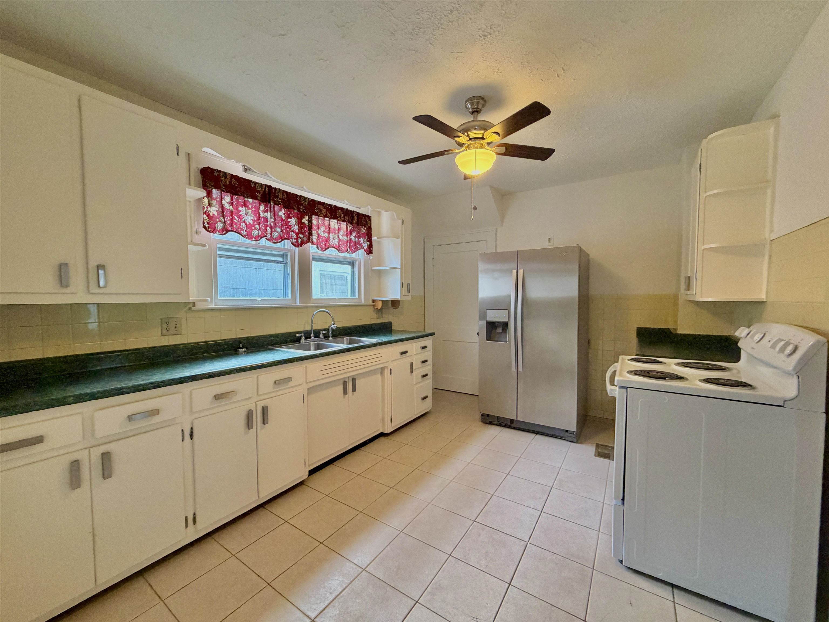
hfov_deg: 102.1
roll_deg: +0.7
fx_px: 335
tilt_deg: -2.3
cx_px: 414
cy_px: 311
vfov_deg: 85.7
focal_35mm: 14
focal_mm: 2.22
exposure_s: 1/60
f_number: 2.2
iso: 320
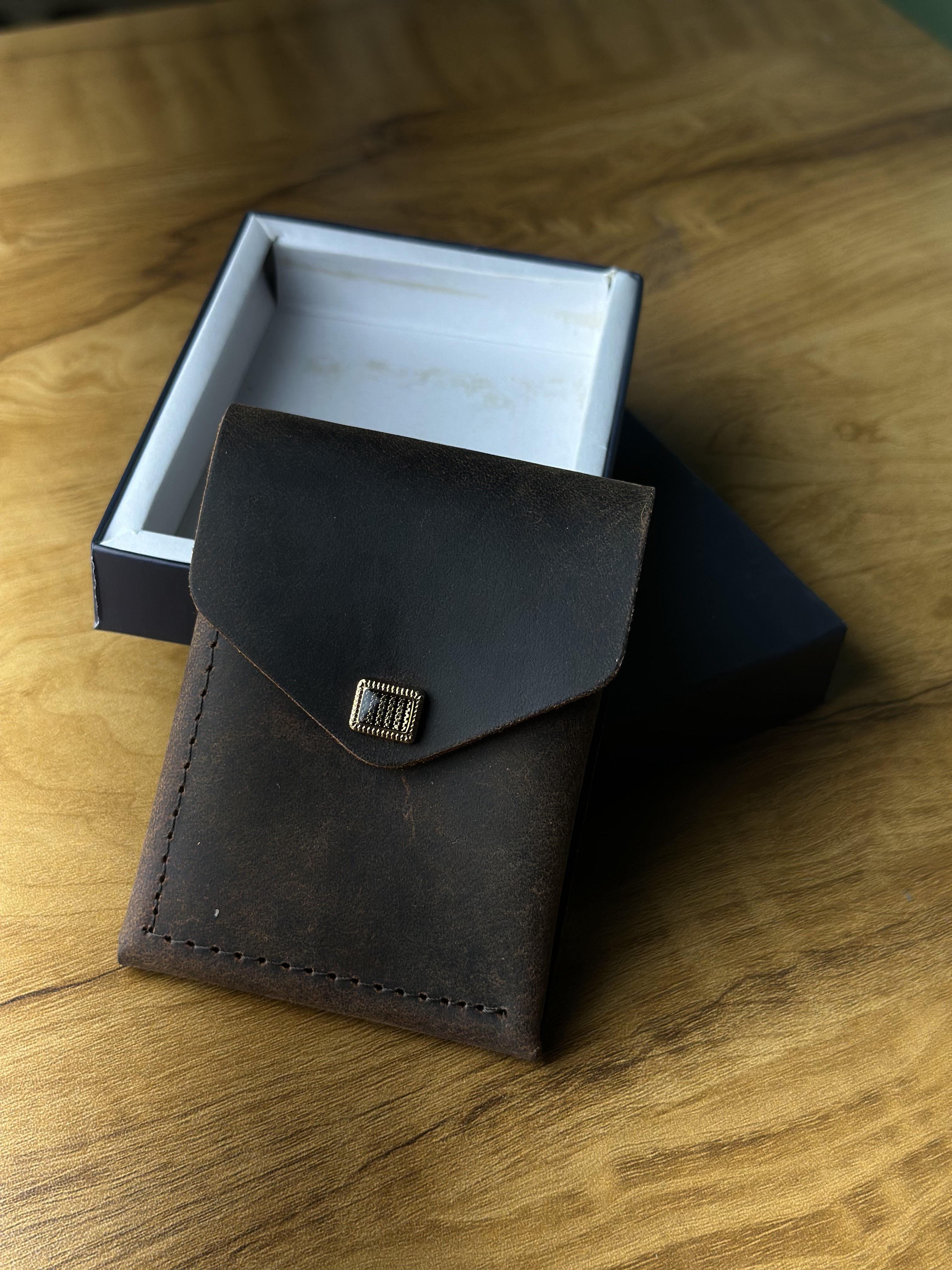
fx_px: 1760
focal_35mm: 48
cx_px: 476
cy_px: 635
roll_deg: -9.4
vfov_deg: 39.7
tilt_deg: -42.5
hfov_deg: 30.3
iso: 80
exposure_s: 1/183
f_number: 1.78
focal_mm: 6.86
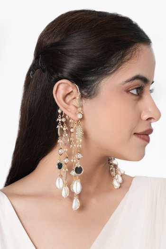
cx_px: 83
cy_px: 124
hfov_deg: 37.9
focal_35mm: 35
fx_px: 242
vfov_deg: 54.4
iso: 125
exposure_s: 1/125
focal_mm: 35
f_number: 9.5
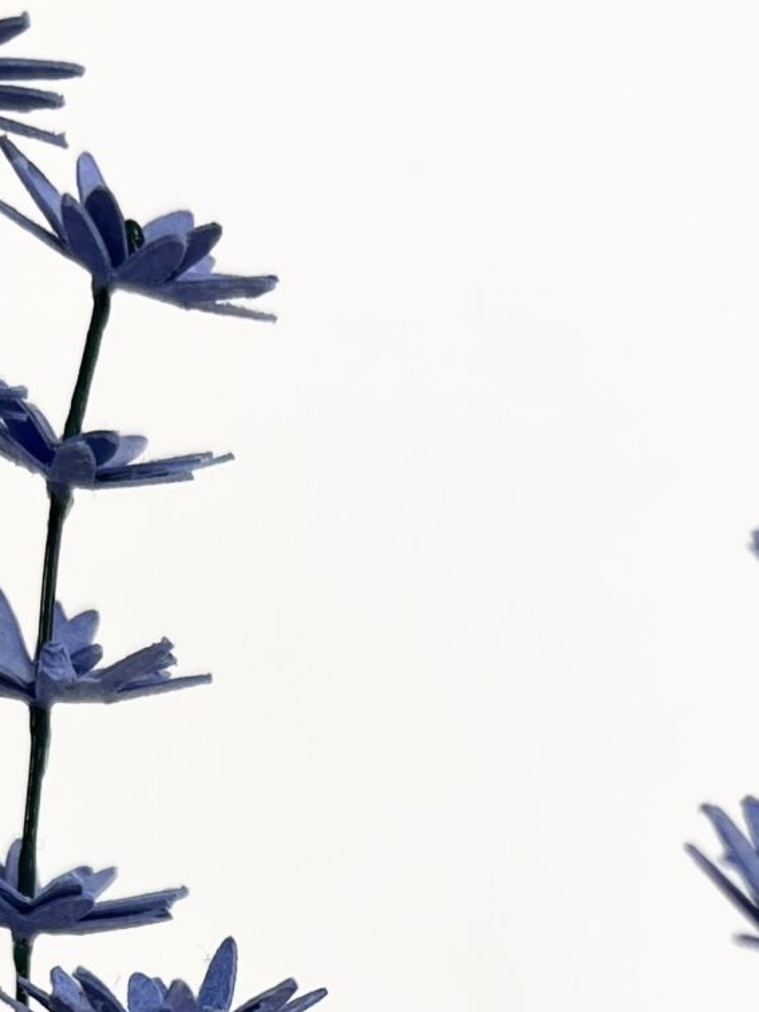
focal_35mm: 88
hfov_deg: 16.8
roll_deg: +7.4
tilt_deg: -30.4
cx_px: 274
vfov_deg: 20.5
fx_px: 2573
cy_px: 1272
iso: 64
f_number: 1.6
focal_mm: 5.1
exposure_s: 1/100
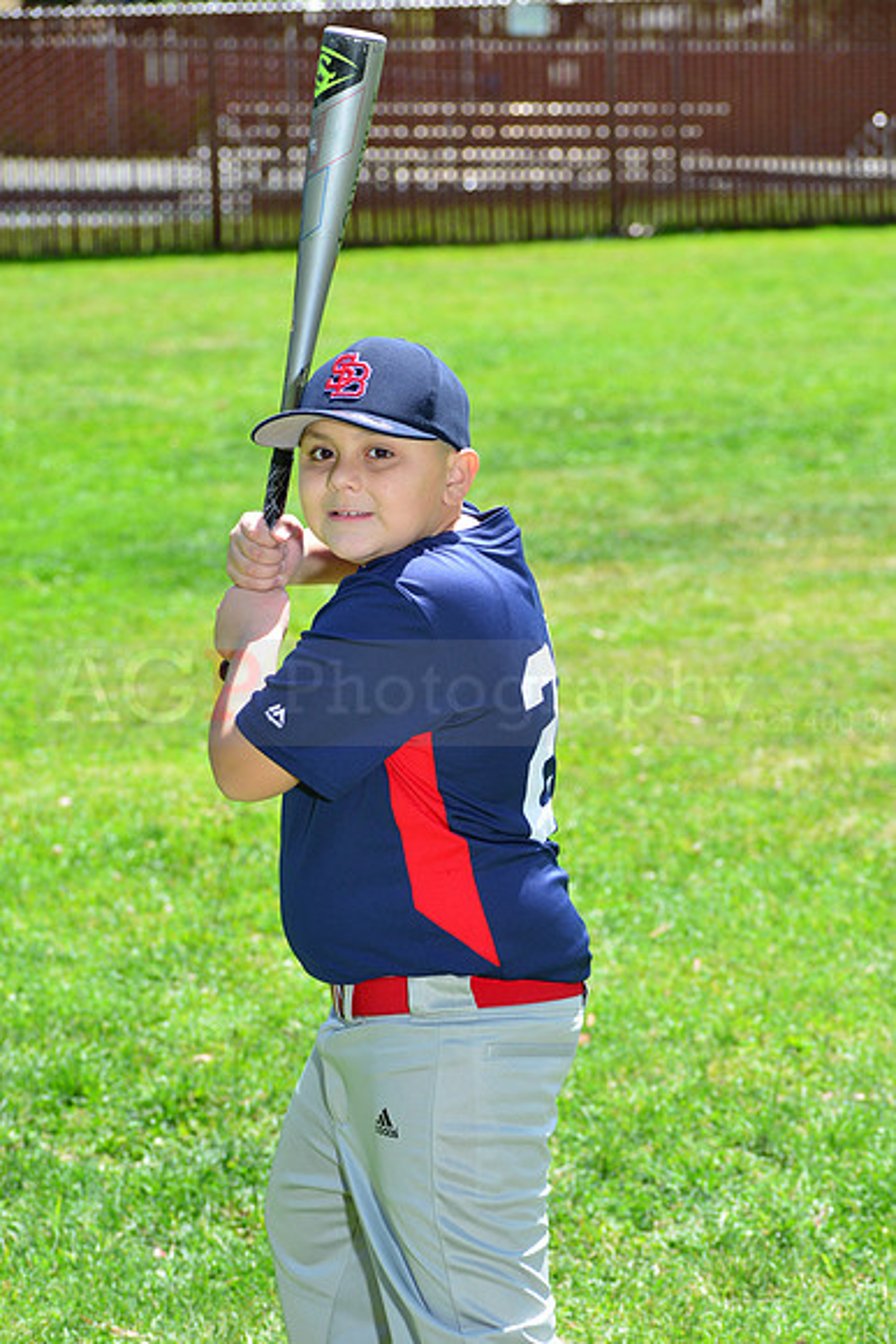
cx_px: 448
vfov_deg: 18.6
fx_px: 4104
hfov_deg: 12.5
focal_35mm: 110
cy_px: 672
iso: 200
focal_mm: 110
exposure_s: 1/200
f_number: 8
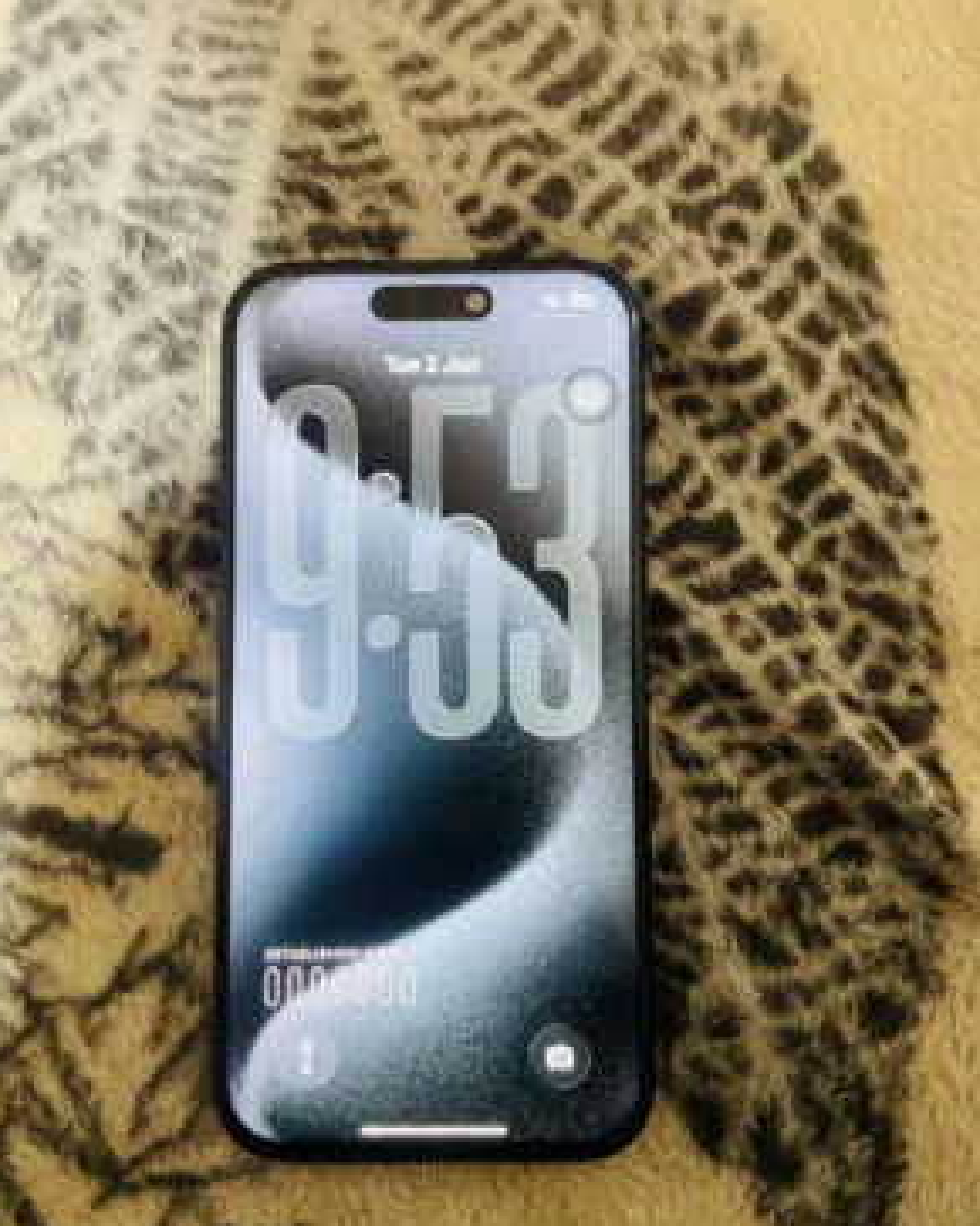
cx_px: 490
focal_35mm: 28
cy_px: 669
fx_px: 1016
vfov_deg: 62.1
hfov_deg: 51.5
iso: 400
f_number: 1.6
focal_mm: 4.2
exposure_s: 1/33
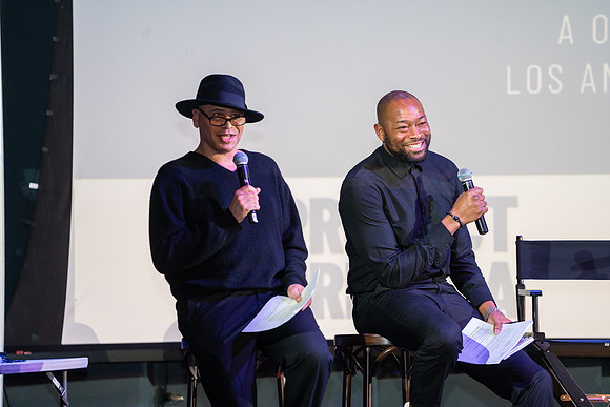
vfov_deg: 6.9
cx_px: 305
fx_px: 3390
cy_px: 204
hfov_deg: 10.3
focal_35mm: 200
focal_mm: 200
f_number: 4
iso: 3200
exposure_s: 1/250
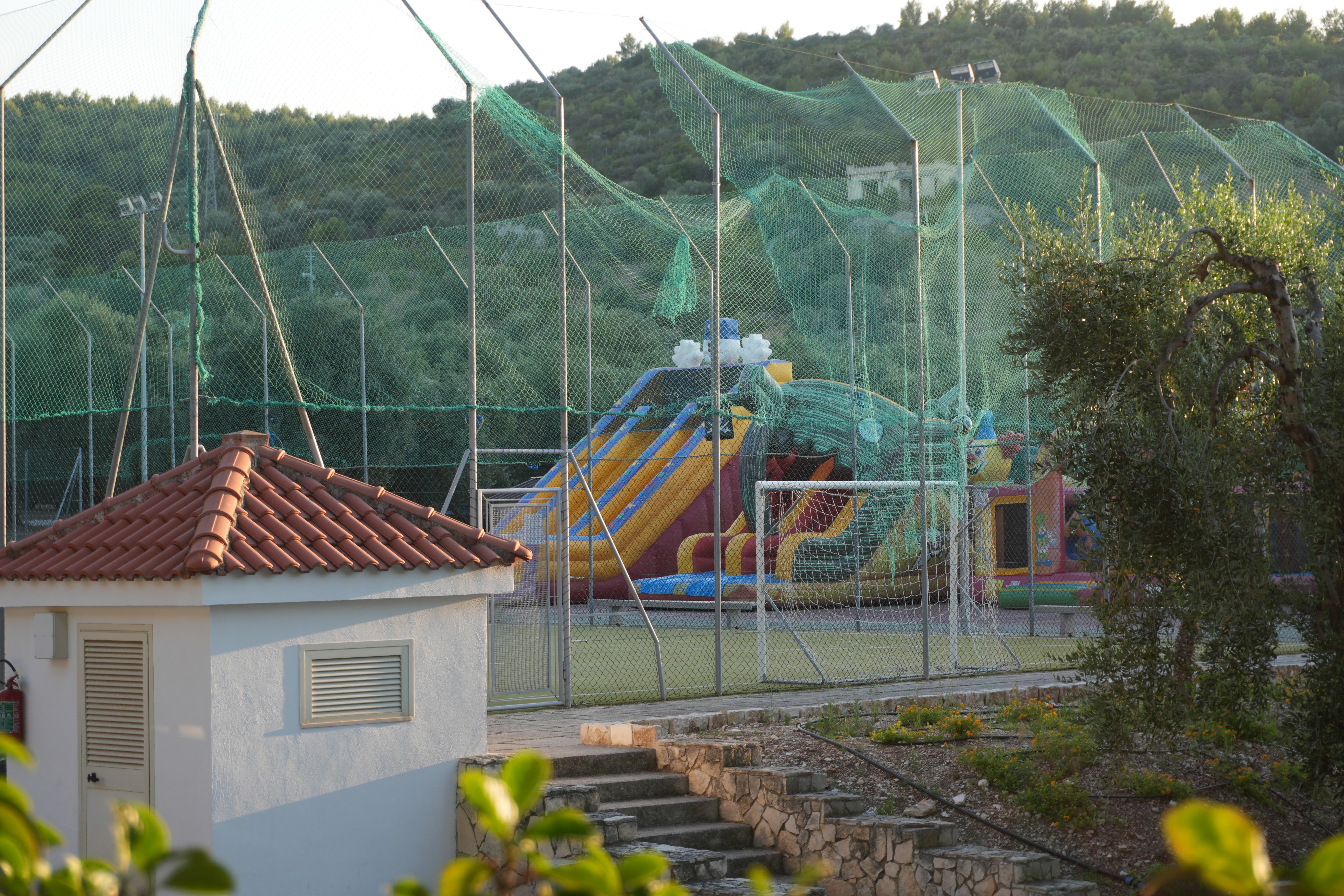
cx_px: 672
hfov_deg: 28.1
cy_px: 448
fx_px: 2688
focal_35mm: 72
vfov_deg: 18.9
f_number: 5.6
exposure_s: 1/160
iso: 160
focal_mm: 48
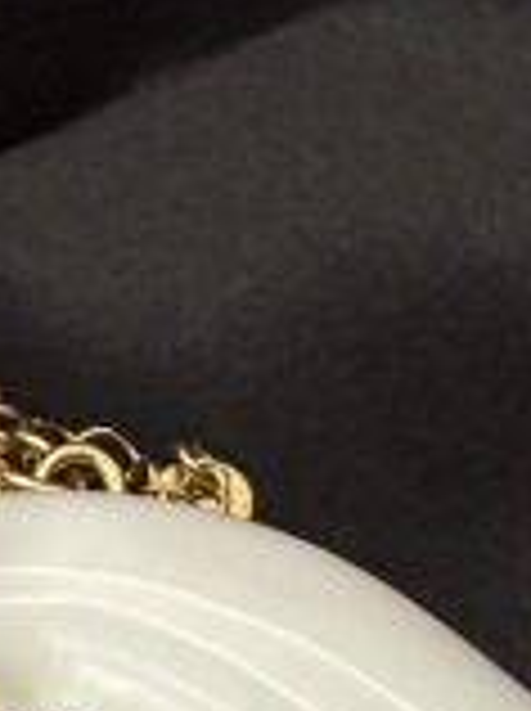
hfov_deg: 8.6
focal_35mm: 156
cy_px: 1170
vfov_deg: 11.9
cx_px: -760
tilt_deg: -46.9
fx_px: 3199
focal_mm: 2.22
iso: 160
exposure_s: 1/100
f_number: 2.2
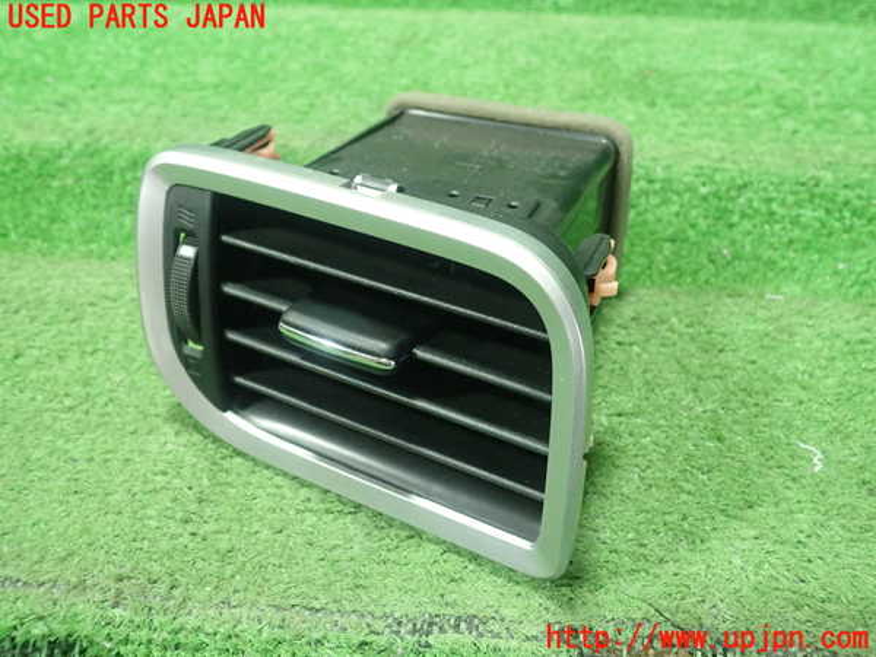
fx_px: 759
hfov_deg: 60.0
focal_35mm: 30
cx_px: 438
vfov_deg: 46.8
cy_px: 328
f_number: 2.3
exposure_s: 1/125
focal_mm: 5.5
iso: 800
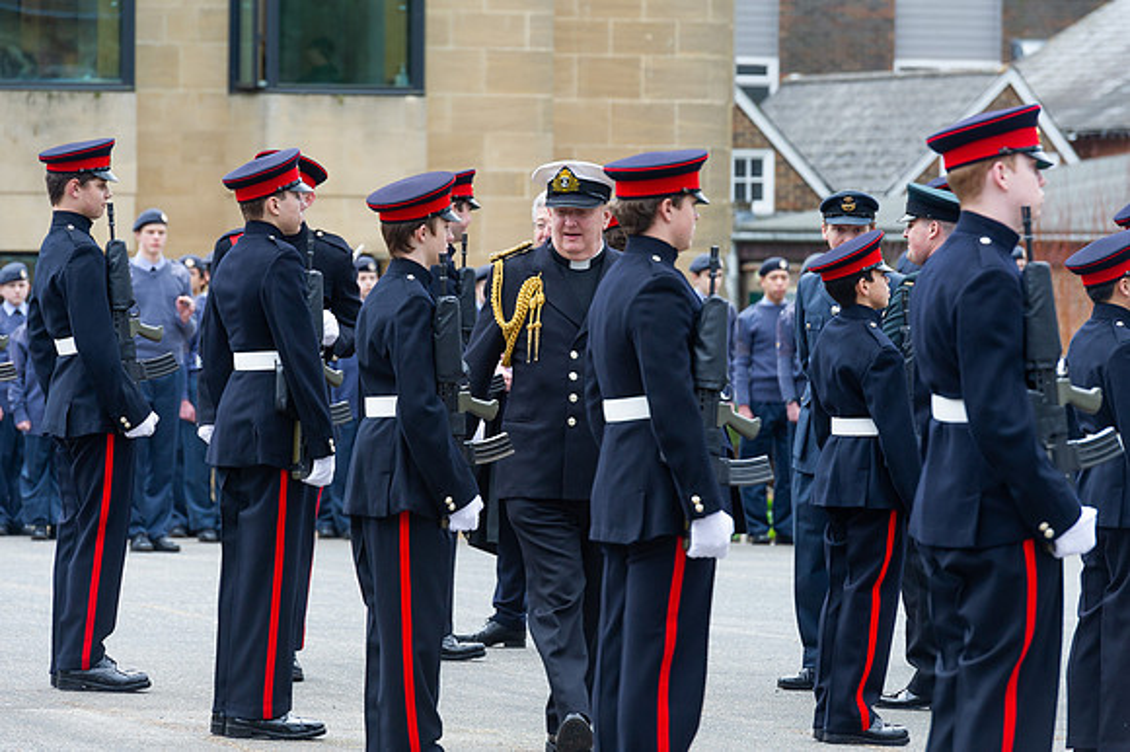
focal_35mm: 213
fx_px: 6686
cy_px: 355
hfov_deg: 9.7
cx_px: 569
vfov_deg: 6.4
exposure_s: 1/250
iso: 560
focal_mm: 200
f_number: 6.3
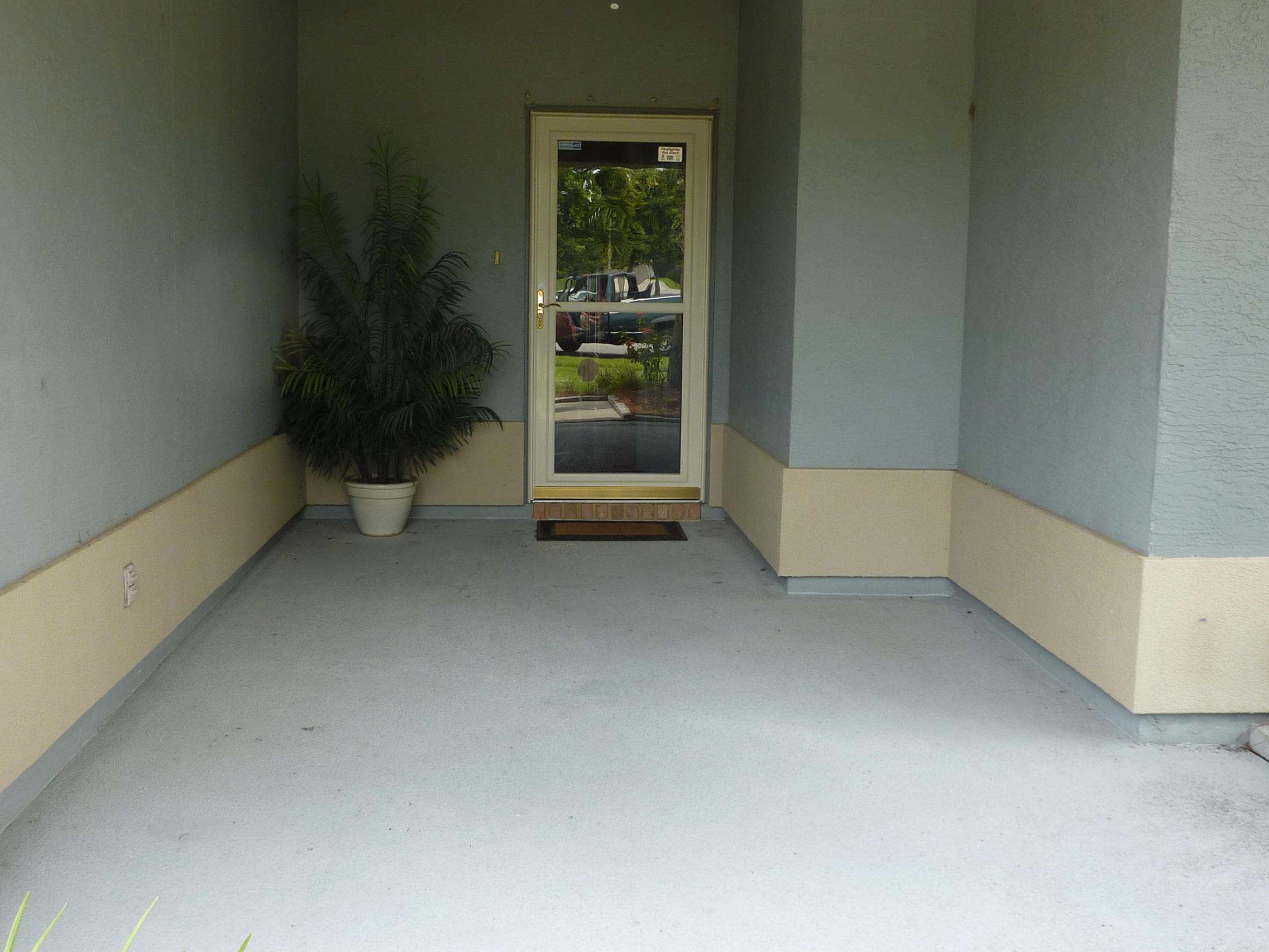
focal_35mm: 33
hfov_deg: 55.3
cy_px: 419
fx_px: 1210
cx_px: 619
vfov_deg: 42.9
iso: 80
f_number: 3.3
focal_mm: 4.1
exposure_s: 1/100
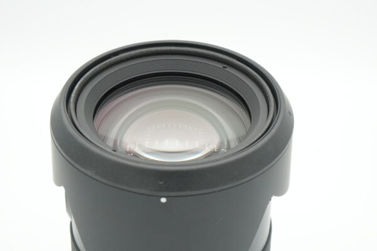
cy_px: 126
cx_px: 188
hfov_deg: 20.9
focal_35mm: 98
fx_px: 1021
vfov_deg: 14.0
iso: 1250
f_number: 11
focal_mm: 65
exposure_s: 1/250
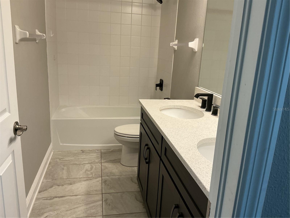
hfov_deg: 61.7
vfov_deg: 48.2
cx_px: 145
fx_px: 243
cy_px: 109
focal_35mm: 29
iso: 64
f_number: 1.8
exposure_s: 1/60
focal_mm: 3
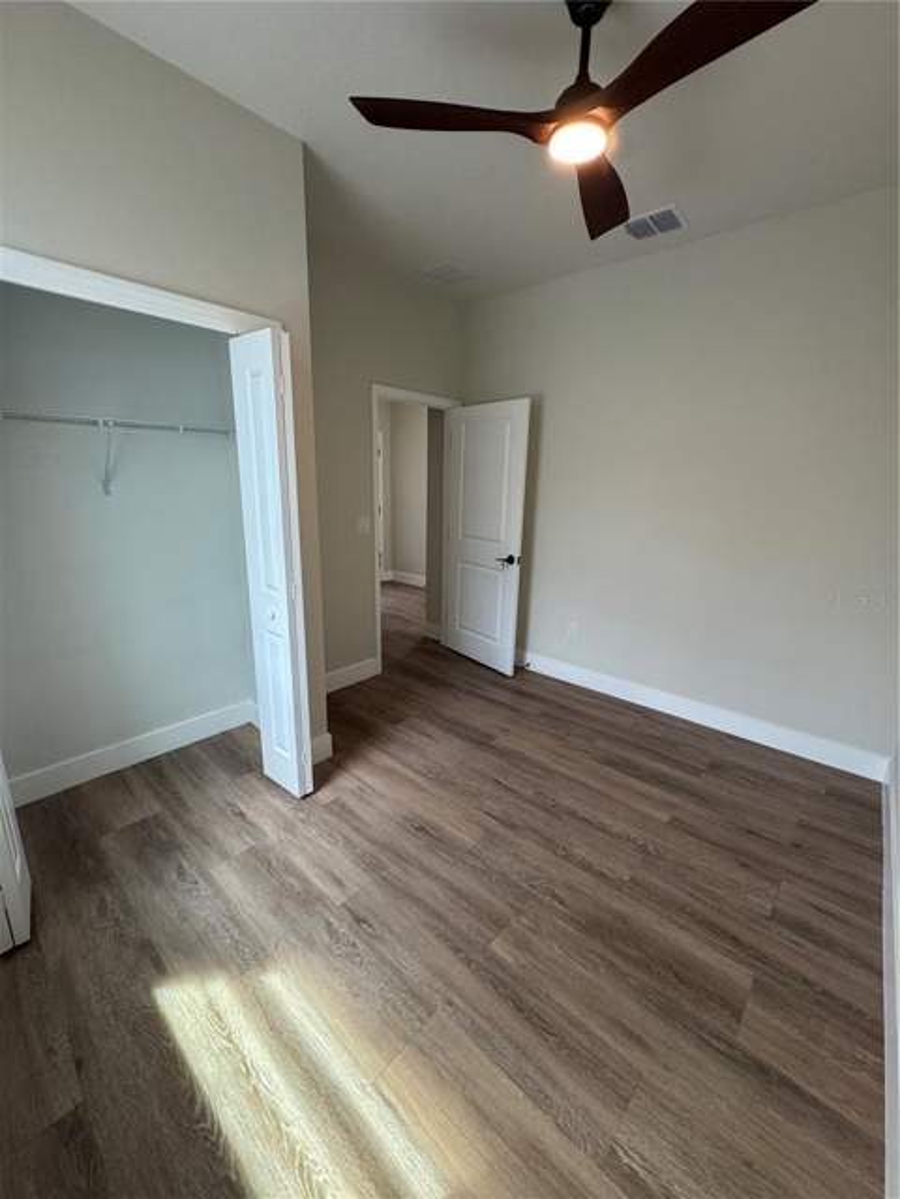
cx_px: 450
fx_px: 485
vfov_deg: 102.1
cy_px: 600
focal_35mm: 14
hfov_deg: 85.7
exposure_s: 1/120
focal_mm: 2.22
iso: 200
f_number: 2.2
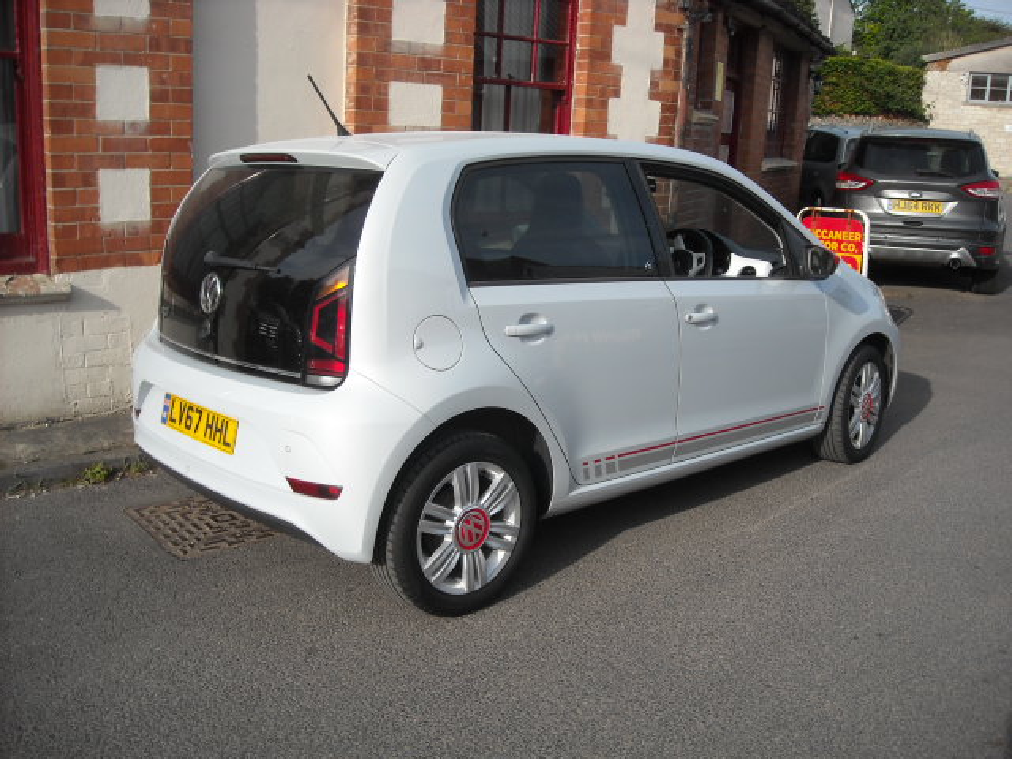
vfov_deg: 40.7
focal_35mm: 35
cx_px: 506
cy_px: 380
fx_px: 1023
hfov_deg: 52.6
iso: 64
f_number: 5.6
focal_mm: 5.7
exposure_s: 1/239
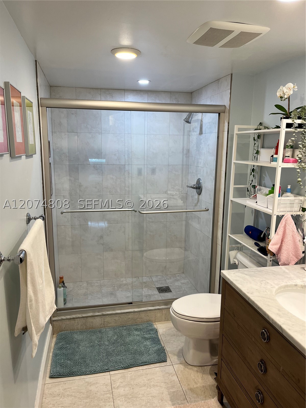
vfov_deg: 67.3
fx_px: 306
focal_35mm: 26
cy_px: 204
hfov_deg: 53.1
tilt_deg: -10.9
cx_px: 153
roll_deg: -0.3
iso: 80
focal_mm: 5.1
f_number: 1.6
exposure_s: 1/120
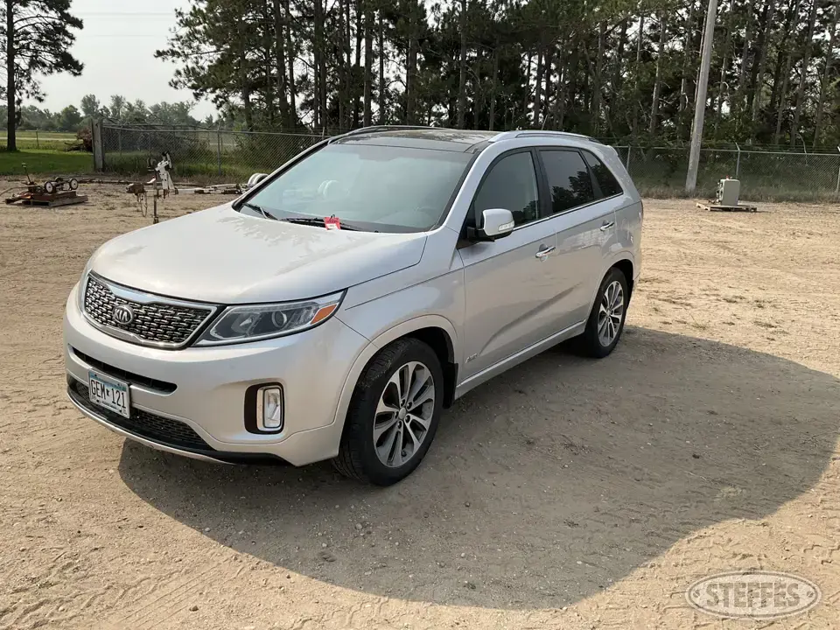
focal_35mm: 29
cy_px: 315
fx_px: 704
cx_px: 420
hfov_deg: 61.7
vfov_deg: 48.2
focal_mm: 3
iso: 25
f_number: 1.8
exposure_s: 1/1786
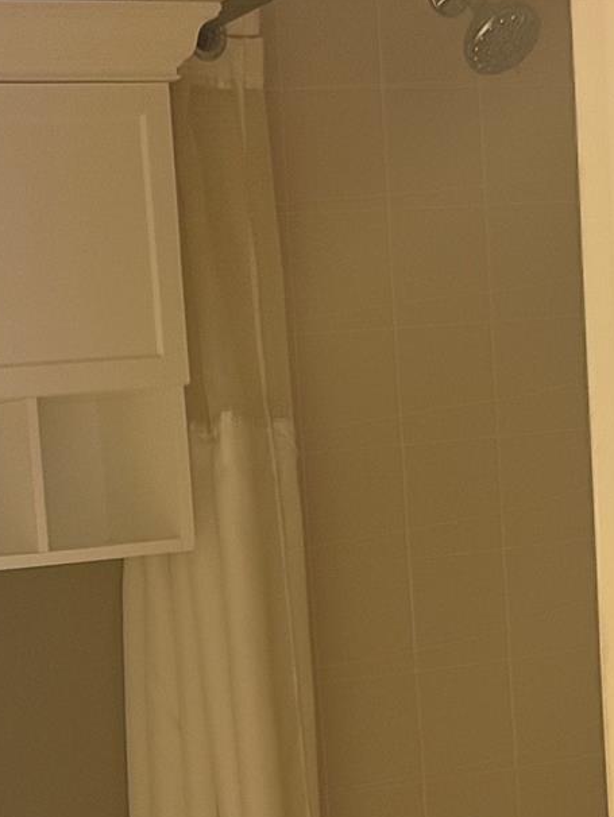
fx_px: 2245
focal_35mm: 95
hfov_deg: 15.4
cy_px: 805
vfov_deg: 20.0
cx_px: 72
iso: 640
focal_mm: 6.76
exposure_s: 1/24
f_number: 1.78
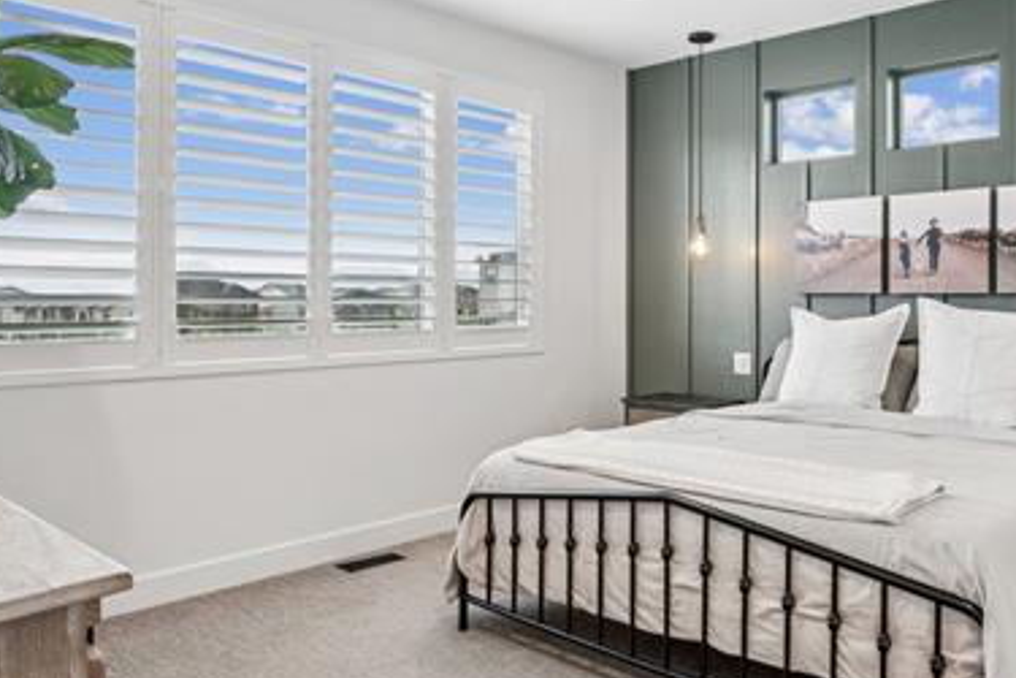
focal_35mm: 30
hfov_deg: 60.7
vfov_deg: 43.7
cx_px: 675
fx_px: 842
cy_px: 296
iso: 100
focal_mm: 17.5
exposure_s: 1/1.67
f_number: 11
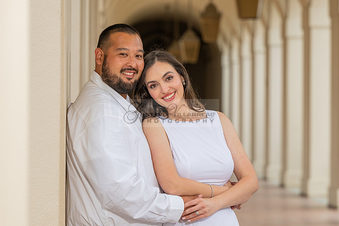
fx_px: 1614
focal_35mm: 171
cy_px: 130
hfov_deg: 12.0
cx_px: 164
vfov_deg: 8.0
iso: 200
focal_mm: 145
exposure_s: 1/200
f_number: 5
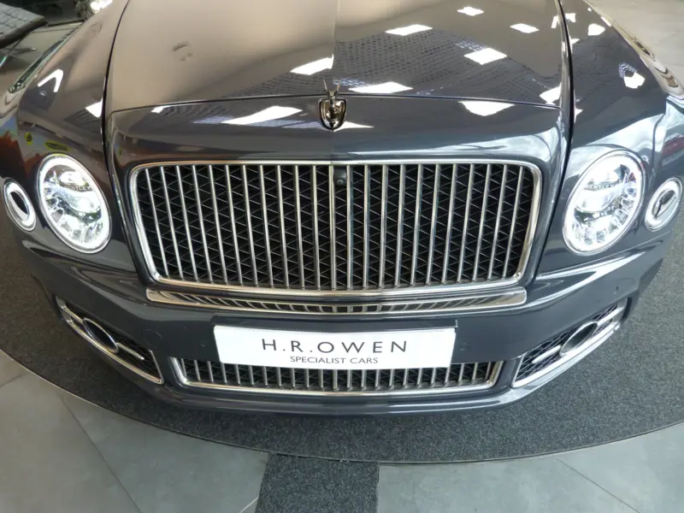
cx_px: 342
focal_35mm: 25
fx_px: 494
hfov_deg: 69.4
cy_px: 256
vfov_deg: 54.9
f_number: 2.8
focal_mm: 4.5
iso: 200
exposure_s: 1/30
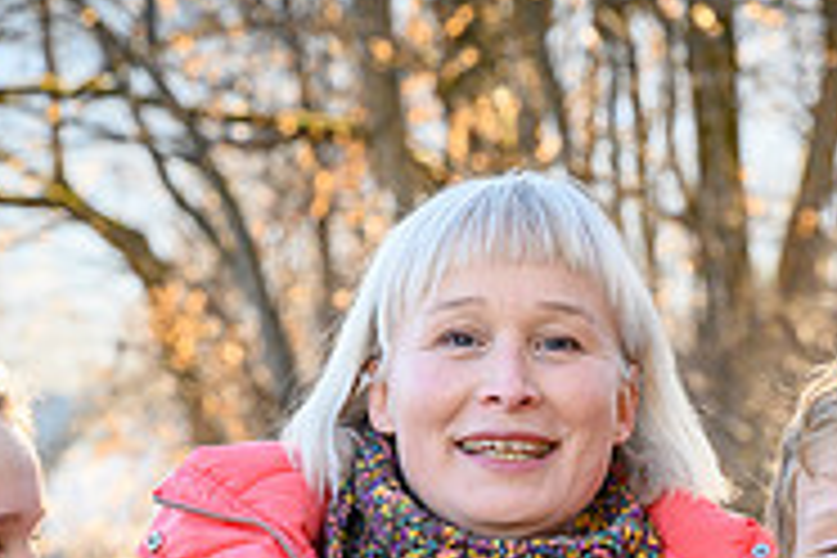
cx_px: 482
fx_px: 4859
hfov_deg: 9.8
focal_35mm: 209
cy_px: 832
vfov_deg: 6.5
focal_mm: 67
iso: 100
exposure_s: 1/125
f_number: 5.6
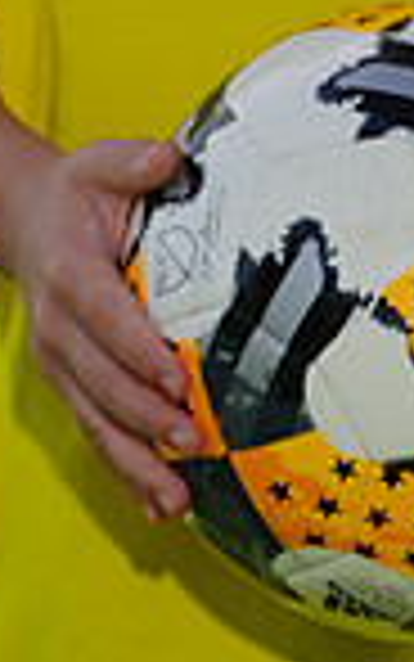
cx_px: 441
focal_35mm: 1149
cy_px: -482
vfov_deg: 1.8
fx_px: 20722
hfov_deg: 1.1
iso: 80
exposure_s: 1/200
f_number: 8
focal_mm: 285
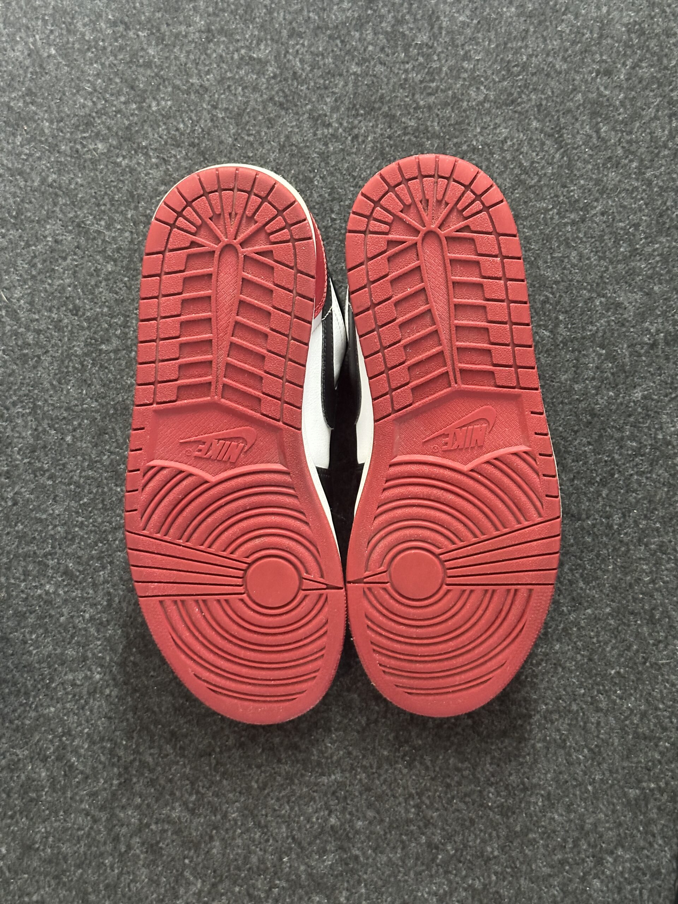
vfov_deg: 39.7
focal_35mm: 48
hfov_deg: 30.3
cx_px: 339
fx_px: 1254
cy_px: 452
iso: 500
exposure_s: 1/25
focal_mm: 6.86
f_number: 1.78
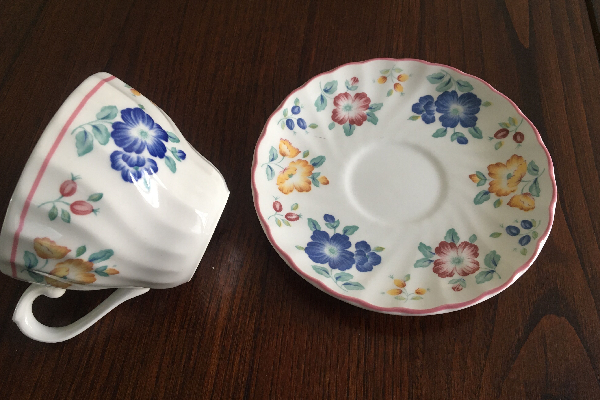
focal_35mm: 31
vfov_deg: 42.3
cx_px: 294
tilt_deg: -57.5
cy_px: 199
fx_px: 517
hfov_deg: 60.3
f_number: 2.2
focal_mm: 4.15
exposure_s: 1/33
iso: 100
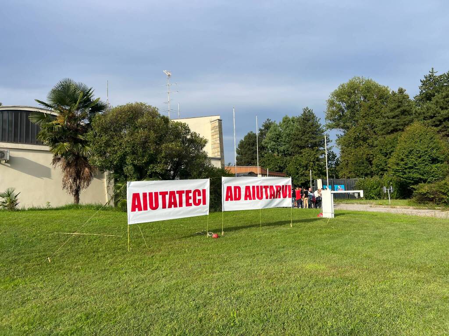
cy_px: 168
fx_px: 337
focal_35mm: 26
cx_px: 224
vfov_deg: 53.1
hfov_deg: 67.3
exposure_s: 1/2915
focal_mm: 5.7
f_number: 1.5
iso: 50
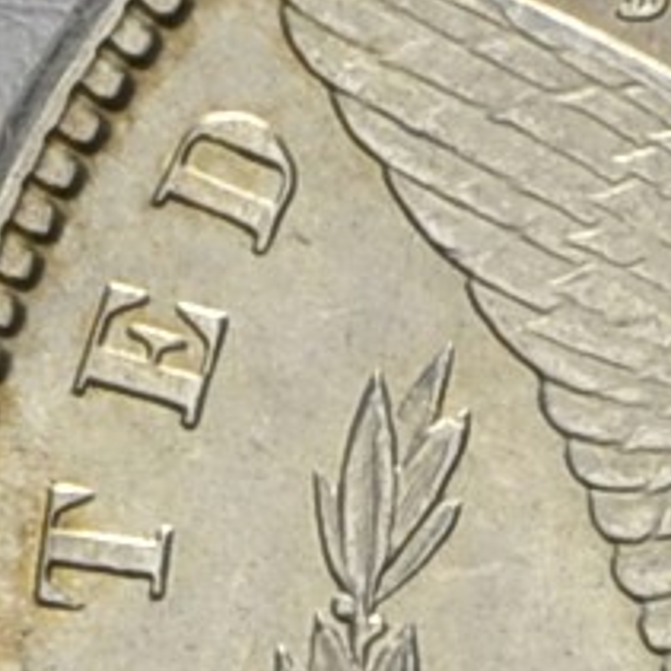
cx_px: 1014
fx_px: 13027
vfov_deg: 2.9
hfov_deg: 2.9
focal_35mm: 594
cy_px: 1650
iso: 400
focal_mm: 40
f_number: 14
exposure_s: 1/250
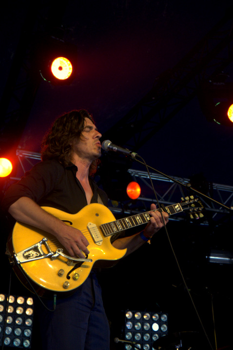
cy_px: 175
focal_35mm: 99
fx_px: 964
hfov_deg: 13.8
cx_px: 116
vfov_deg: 20.6
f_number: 5.3
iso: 2500
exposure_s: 1/125
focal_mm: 66
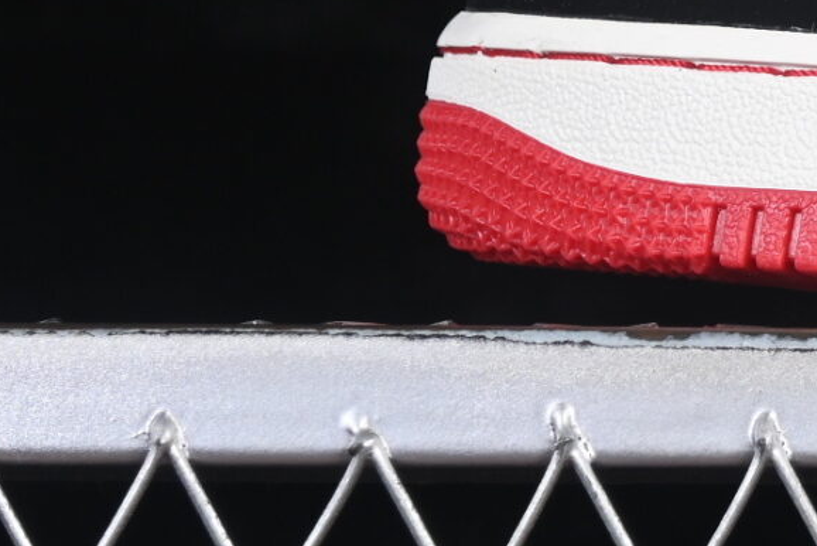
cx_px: 1689
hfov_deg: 6.0
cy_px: -417
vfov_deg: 4.1
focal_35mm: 332
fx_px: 7538
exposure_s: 1/60
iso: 160
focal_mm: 50
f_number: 6.3
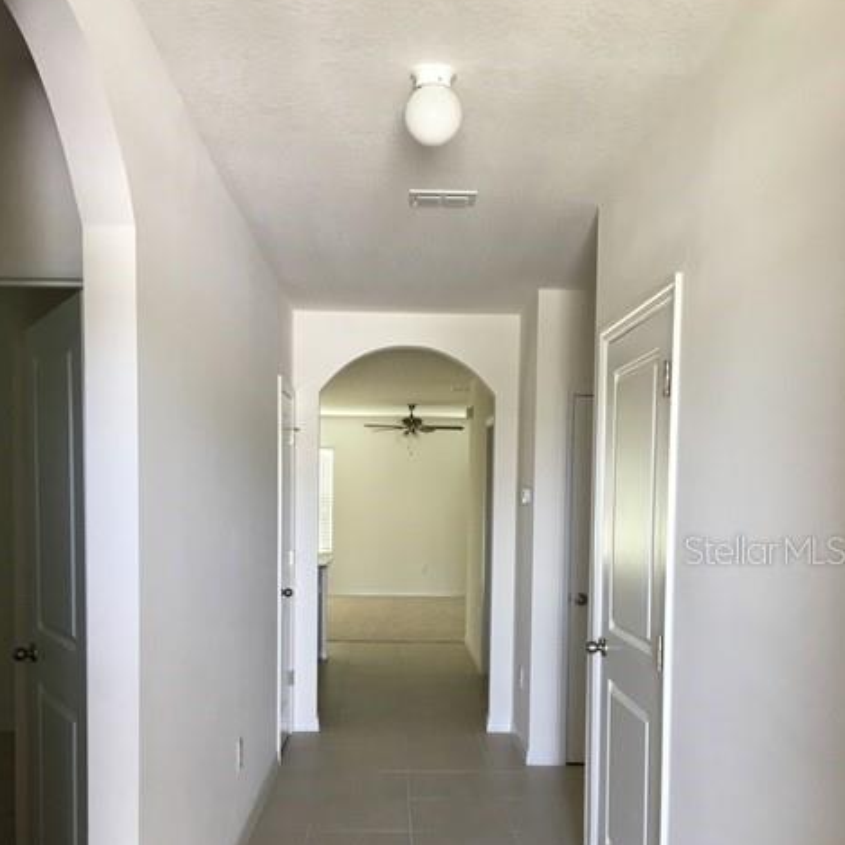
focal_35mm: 35
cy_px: 550
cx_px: 422
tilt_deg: -4.4
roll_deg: -1.2
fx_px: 967
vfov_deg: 46.6
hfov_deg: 47.2
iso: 50
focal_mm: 4.15
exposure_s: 1/30
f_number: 2.2
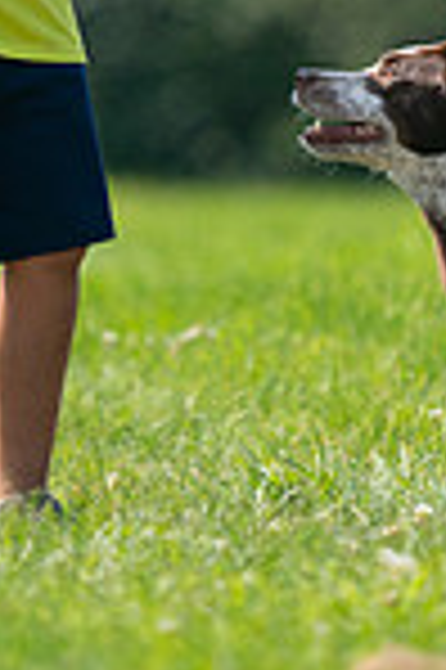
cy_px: -144
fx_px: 28199
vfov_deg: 1.4
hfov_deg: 0.9
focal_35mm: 1514
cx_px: 311
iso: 1250
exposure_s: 1/4000
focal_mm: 500
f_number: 6.3
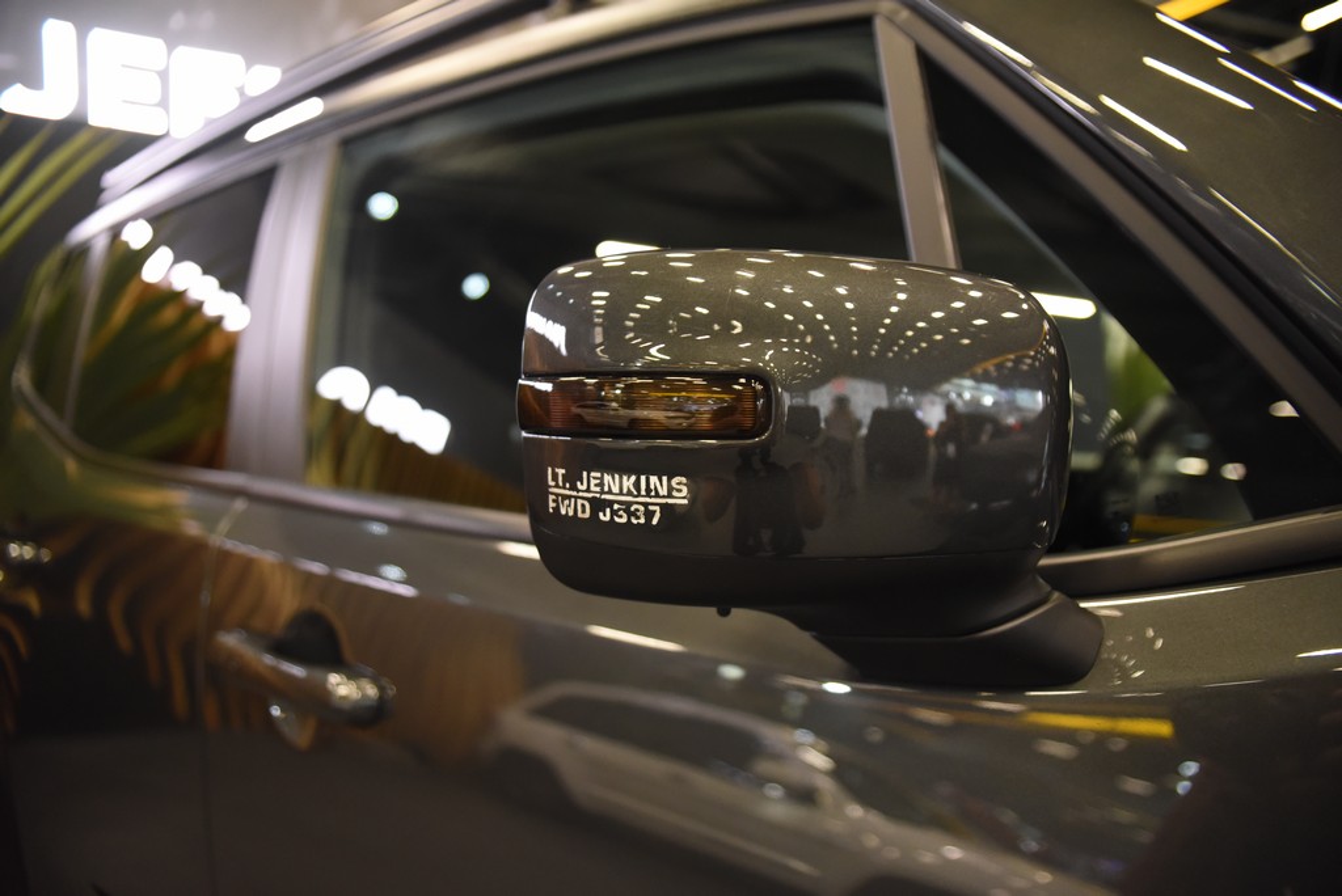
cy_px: 448
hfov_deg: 73.7
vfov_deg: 53.2
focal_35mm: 24
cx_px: 671
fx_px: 895
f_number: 3.2
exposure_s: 1/100
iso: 3200
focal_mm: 24
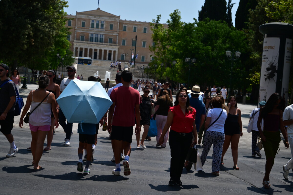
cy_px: 98
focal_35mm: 57
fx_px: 464
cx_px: 146
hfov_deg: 35.1
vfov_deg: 23.8
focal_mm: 57
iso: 500
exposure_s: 1/2500
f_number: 7.1
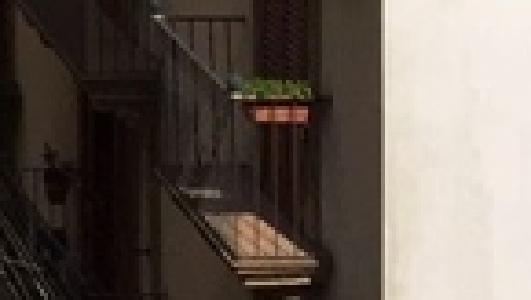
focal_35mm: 223
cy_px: -794
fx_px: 3144
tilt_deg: -2.3
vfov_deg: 5.0
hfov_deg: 8.7
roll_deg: -0.9
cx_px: -795
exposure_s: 1/4405
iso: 32
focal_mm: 4.15
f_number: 2.2
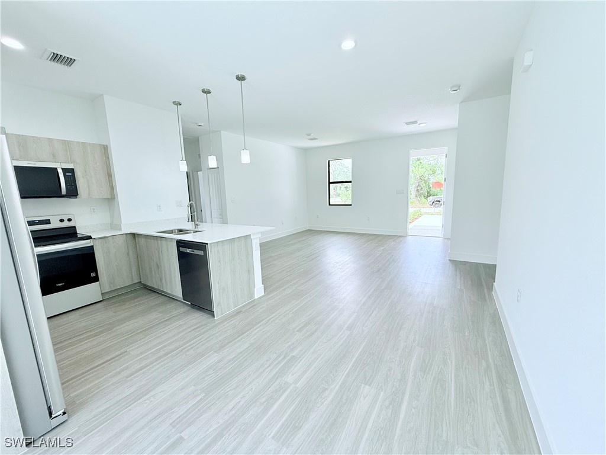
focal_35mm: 14
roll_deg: +1.9
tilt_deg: -7.7
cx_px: 303
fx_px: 245
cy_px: 228
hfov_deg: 102.1
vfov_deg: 85.7
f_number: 2.2
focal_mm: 2.22
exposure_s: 1/182
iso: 64
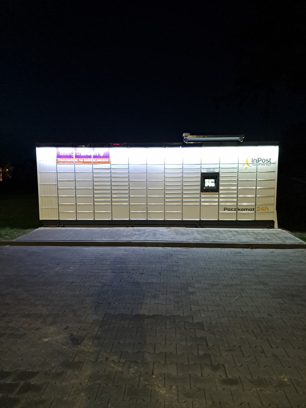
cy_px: 204
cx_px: 153
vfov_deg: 71.6
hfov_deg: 56.8
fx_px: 283
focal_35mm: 24
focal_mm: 5.23
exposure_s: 1/20
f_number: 1.8
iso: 500
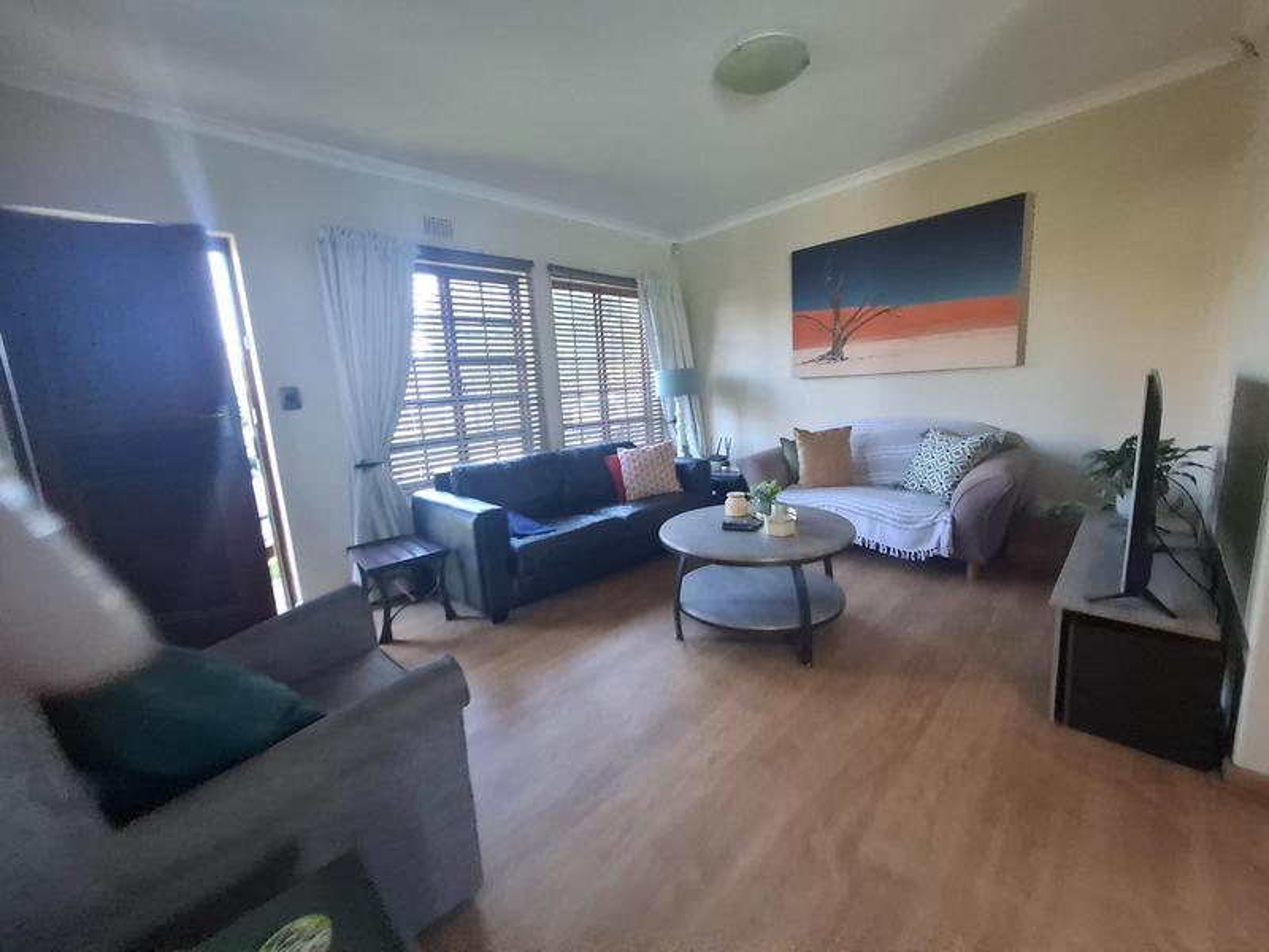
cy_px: 476
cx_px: 634
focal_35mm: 13
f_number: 2.2
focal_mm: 1.74
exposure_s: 1/33
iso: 200
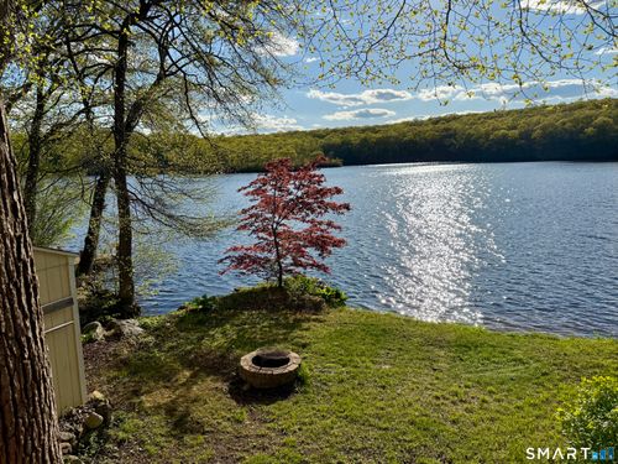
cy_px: 232
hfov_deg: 71.6
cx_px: 309
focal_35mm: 24
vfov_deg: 56.8
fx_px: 428
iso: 100
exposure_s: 1/10309
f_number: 1.78
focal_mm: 6.76
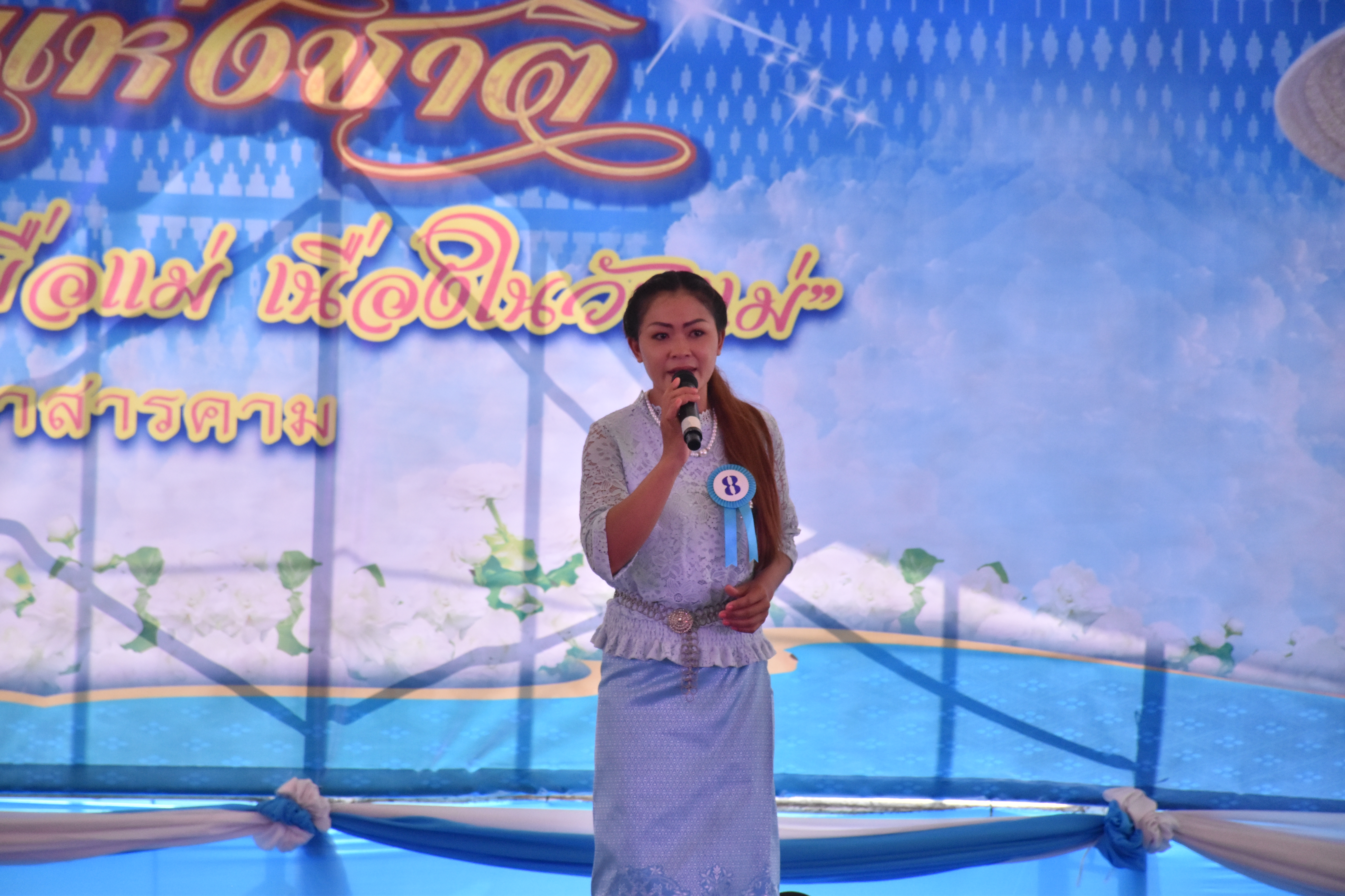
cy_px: 448
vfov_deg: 6.5
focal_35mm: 210
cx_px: 672
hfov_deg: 9.8
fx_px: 7845
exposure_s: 1/3200
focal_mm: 140
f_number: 7.1
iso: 1600
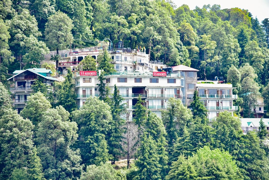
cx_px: 134
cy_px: 90
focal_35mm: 155
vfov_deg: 8.9
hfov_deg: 13.2
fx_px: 1159
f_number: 5.6
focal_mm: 155
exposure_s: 1/800
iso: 640
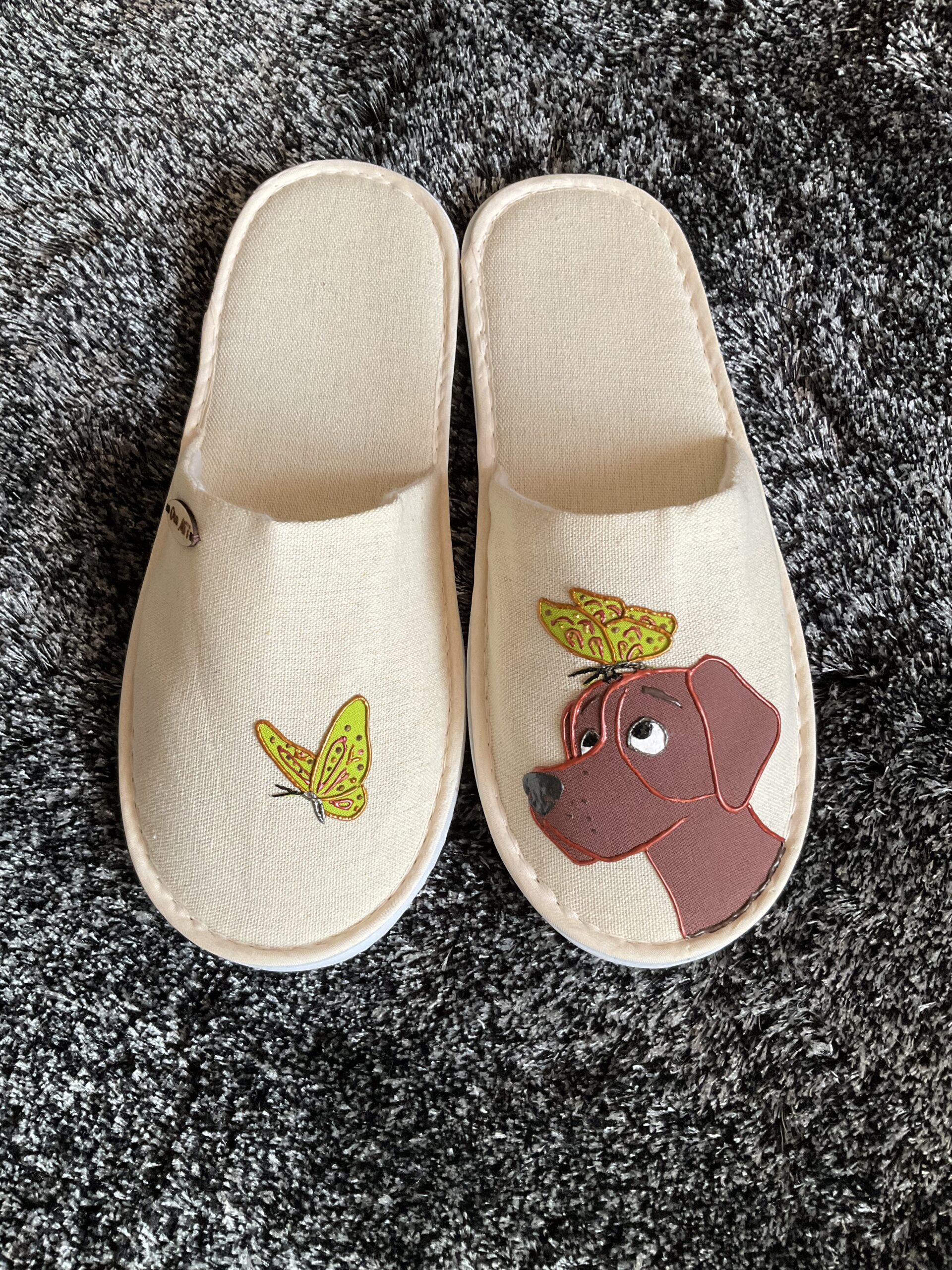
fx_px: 1063
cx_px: 476
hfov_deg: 48.2
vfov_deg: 61.7
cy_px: 635
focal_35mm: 29
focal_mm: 3
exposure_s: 1/60
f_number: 1.8
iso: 80
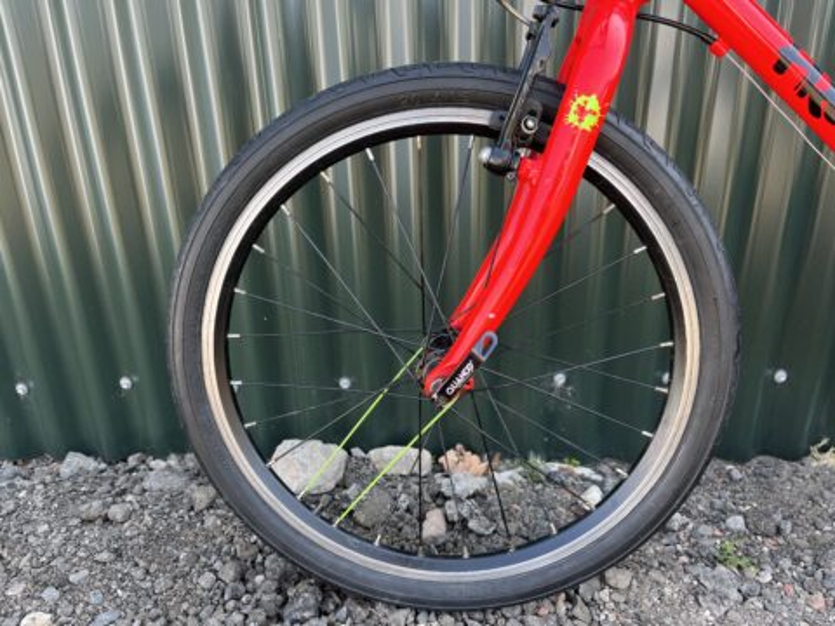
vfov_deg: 53.1
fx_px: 627
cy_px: 313
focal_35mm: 26
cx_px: 418
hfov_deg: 67.3
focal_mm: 5.1
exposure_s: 1/124
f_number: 1.6
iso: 32
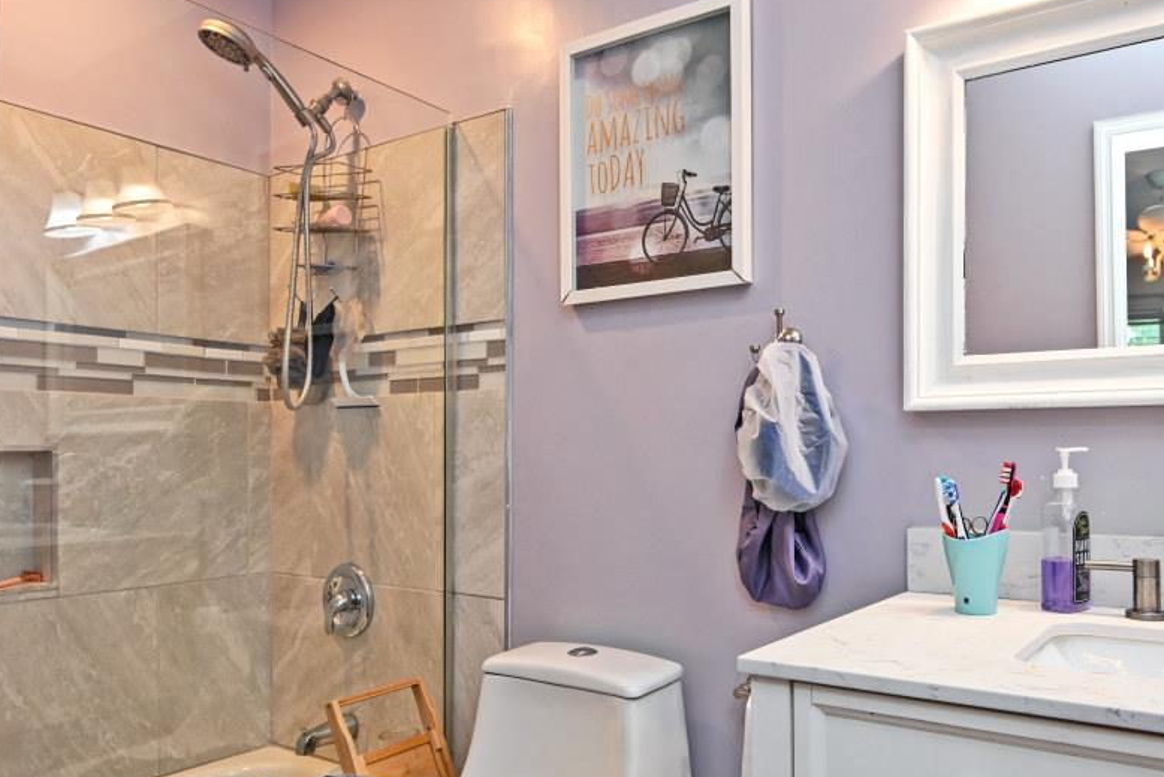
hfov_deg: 66.9
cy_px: 463
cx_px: 684
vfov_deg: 47.7
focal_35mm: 27
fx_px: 873
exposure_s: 1/60
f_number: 4
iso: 320
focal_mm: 14
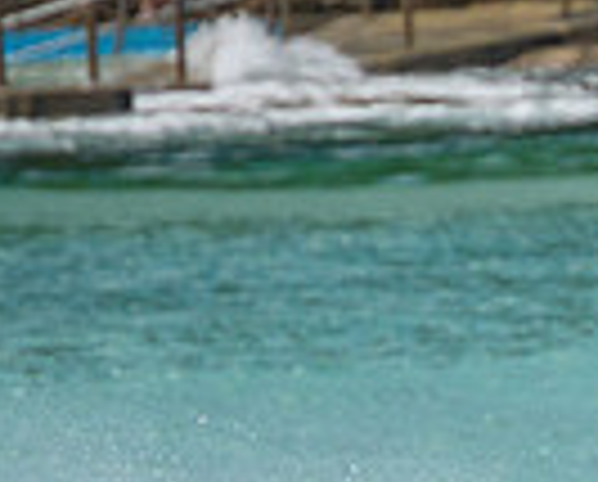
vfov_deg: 0.5
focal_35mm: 3270
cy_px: 673
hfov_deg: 0.6
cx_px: 962
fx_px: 58002
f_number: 11
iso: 720
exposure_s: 1/2000
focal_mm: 800
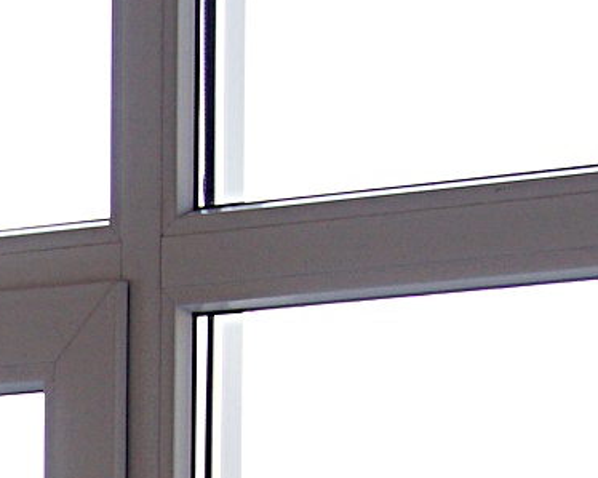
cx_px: -919
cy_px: 1193
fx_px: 5591
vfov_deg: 4.8
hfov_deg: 5.8
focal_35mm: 316
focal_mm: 35
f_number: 4.5
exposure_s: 1/80
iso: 200
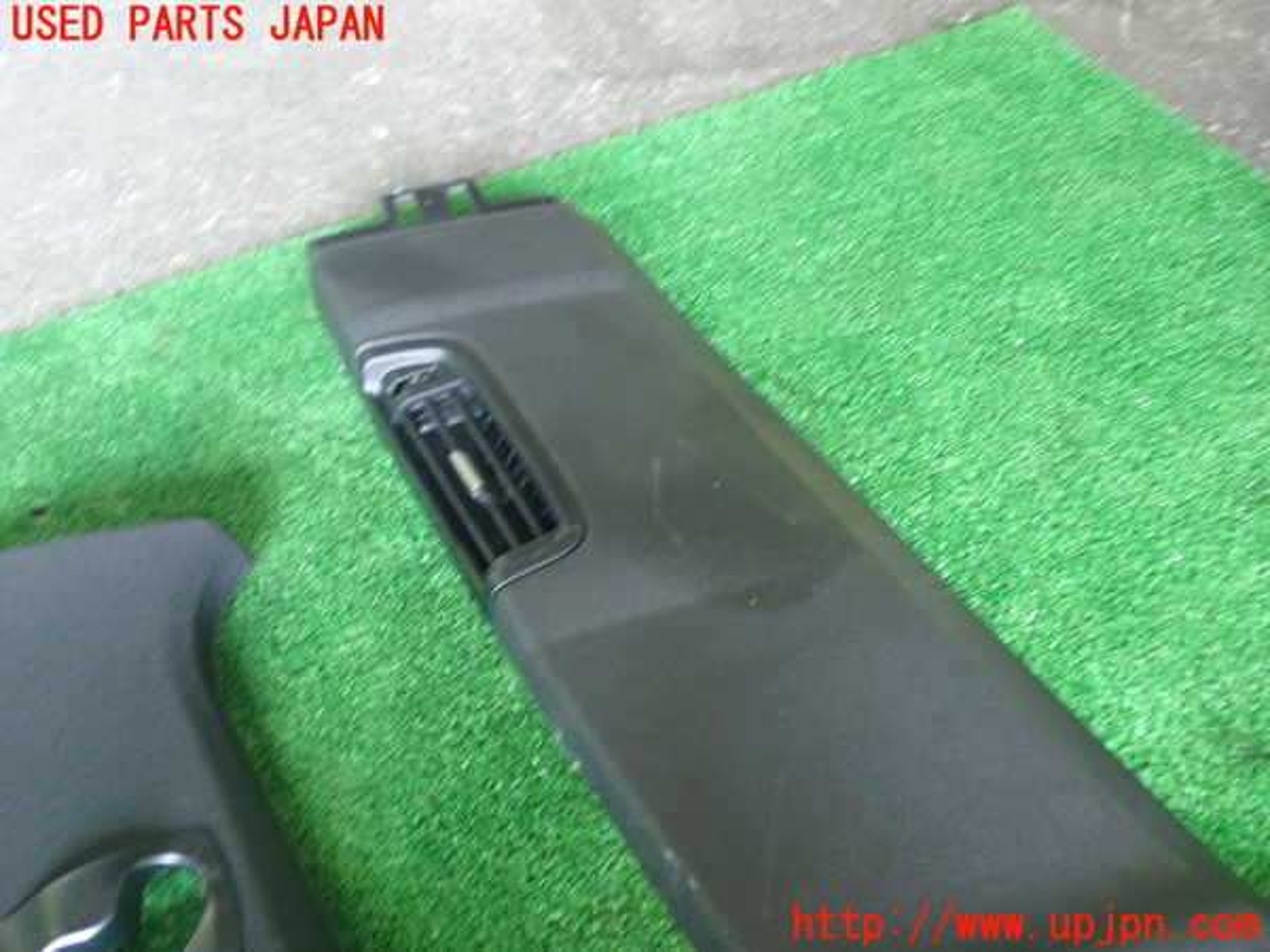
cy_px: 476
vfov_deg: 44.2
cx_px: 635
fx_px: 1174
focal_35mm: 32
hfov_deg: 56.8
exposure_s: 1/30
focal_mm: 5.79
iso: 800
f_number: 2.4
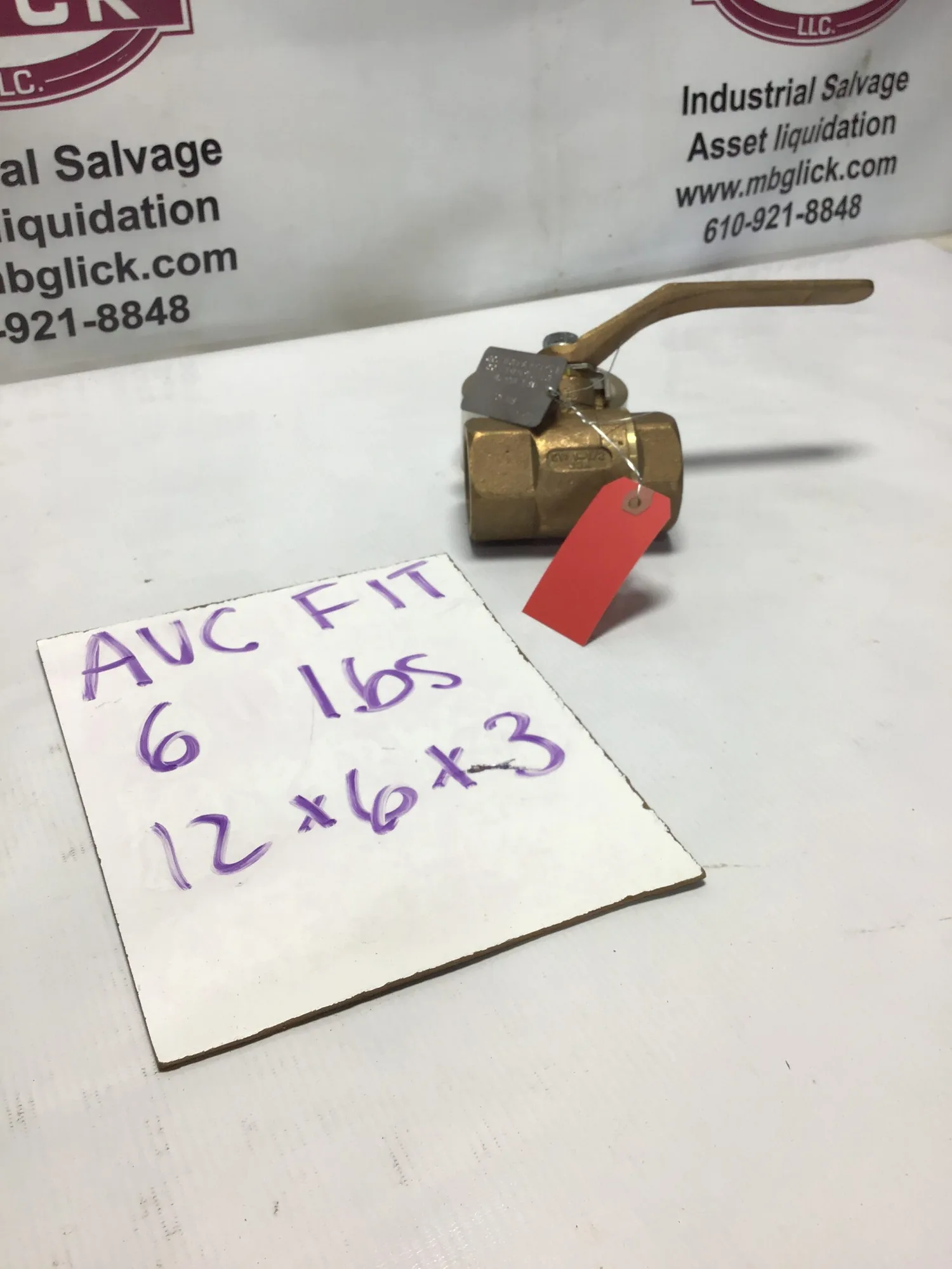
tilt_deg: -34.3
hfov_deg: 45.4
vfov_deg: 58.4
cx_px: 476
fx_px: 1137
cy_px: 634
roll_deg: +0.3
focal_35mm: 31
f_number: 2.4
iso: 25
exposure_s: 1/192
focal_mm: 3.3
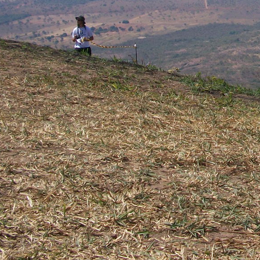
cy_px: -54
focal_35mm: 102
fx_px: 867
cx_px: 303
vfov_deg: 16.3
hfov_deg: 16.4
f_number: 5.6
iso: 80
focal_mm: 6.3
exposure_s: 1/500
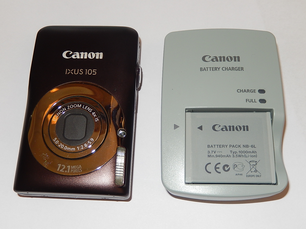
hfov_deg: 42.1
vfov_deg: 32.2
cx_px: 153
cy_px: 114
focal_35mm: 45
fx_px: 398
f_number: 8.6
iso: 200
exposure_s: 1/30
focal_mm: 8.1
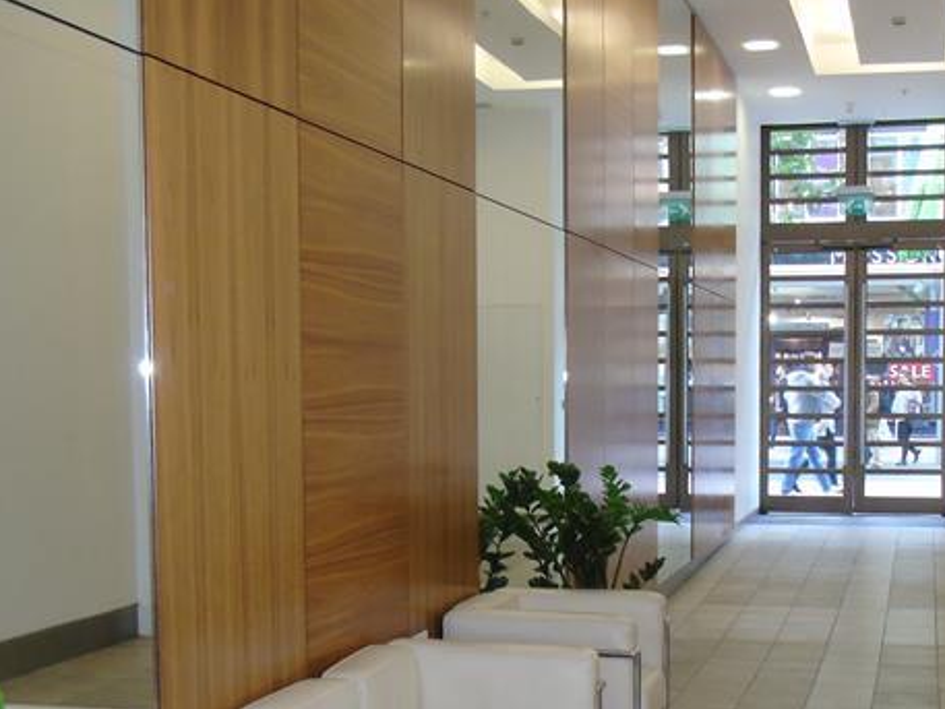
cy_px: 513
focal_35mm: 56
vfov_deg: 25.9
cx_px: 558
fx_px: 1529
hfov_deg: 34.2
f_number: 3.4
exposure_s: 1/30
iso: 200
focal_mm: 4.4
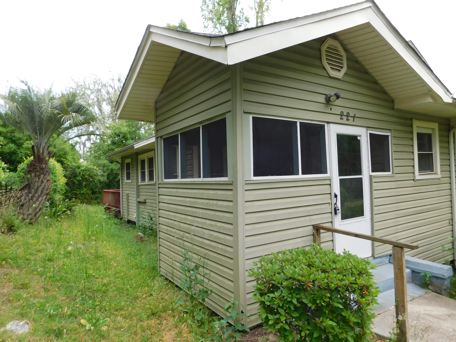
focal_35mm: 23
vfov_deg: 58.9
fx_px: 303
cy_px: 171
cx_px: 228
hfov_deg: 73.9
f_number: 3
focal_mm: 4
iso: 125
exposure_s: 1/160
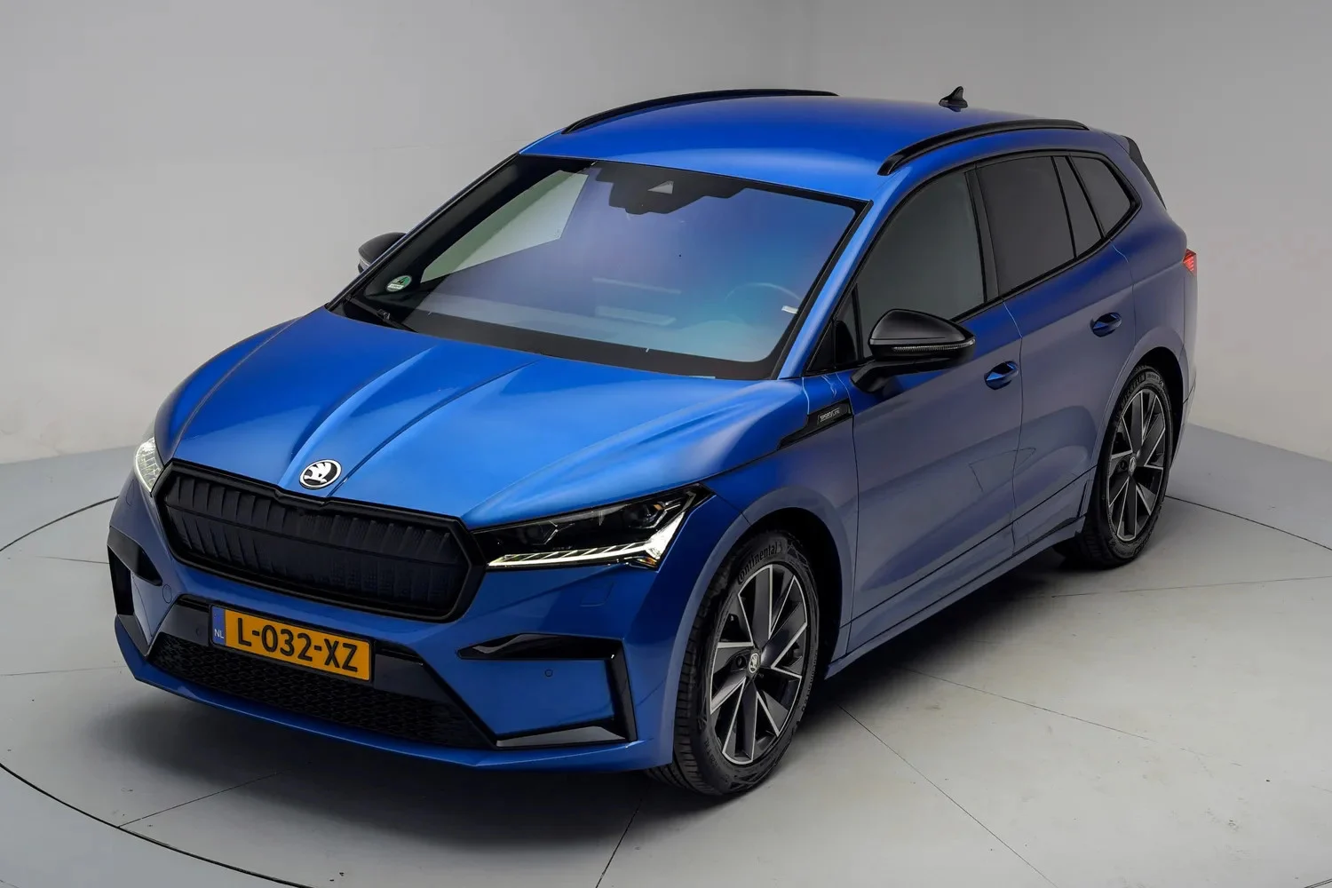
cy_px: 444
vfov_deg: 27.0
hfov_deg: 39.6
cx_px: 666
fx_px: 1850
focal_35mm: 50
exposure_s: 1/13
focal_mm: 50
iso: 100
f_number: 4
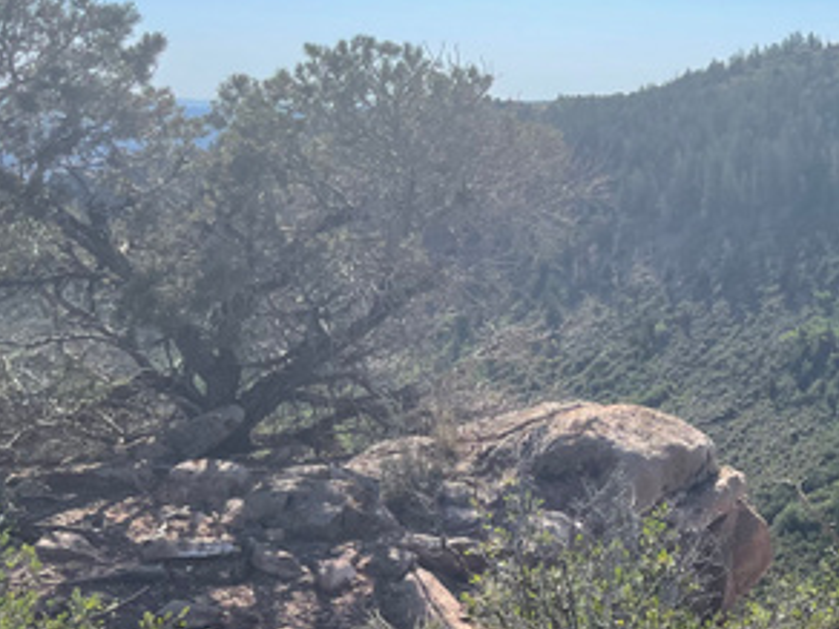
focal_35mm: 57
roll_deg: -0.4
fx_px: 1382
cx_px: 908
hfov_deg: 30.5
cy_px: 270
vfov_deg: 25.6
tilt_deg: -7.7
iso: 32
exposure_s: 1/6579
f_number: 1.6
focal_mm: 5.1
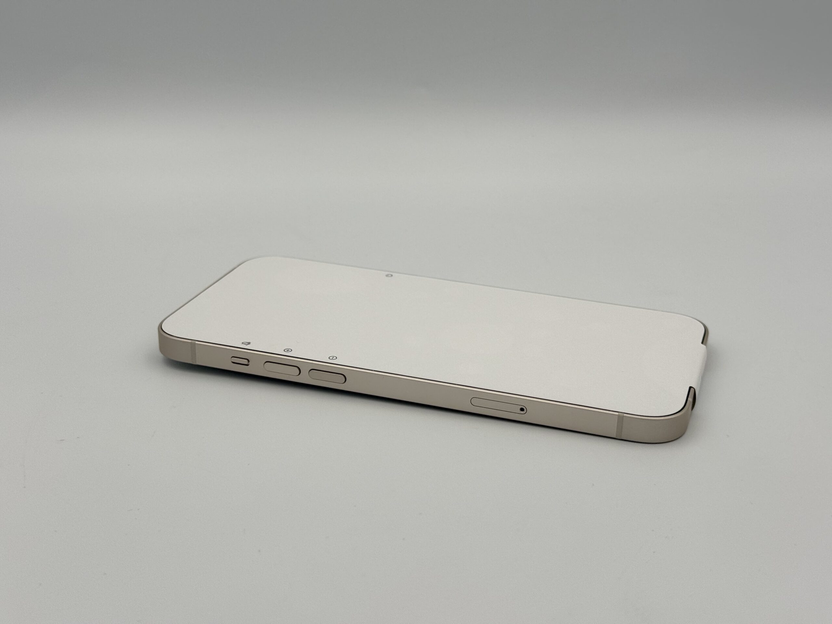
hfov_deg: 39.7
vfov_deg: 30.3
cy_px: 312
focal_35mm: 48
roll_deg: -0.7
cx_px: 416
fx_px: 1154
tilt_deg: -21.0
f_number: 1.78
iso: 64
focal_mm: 6.76
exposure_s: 1/975
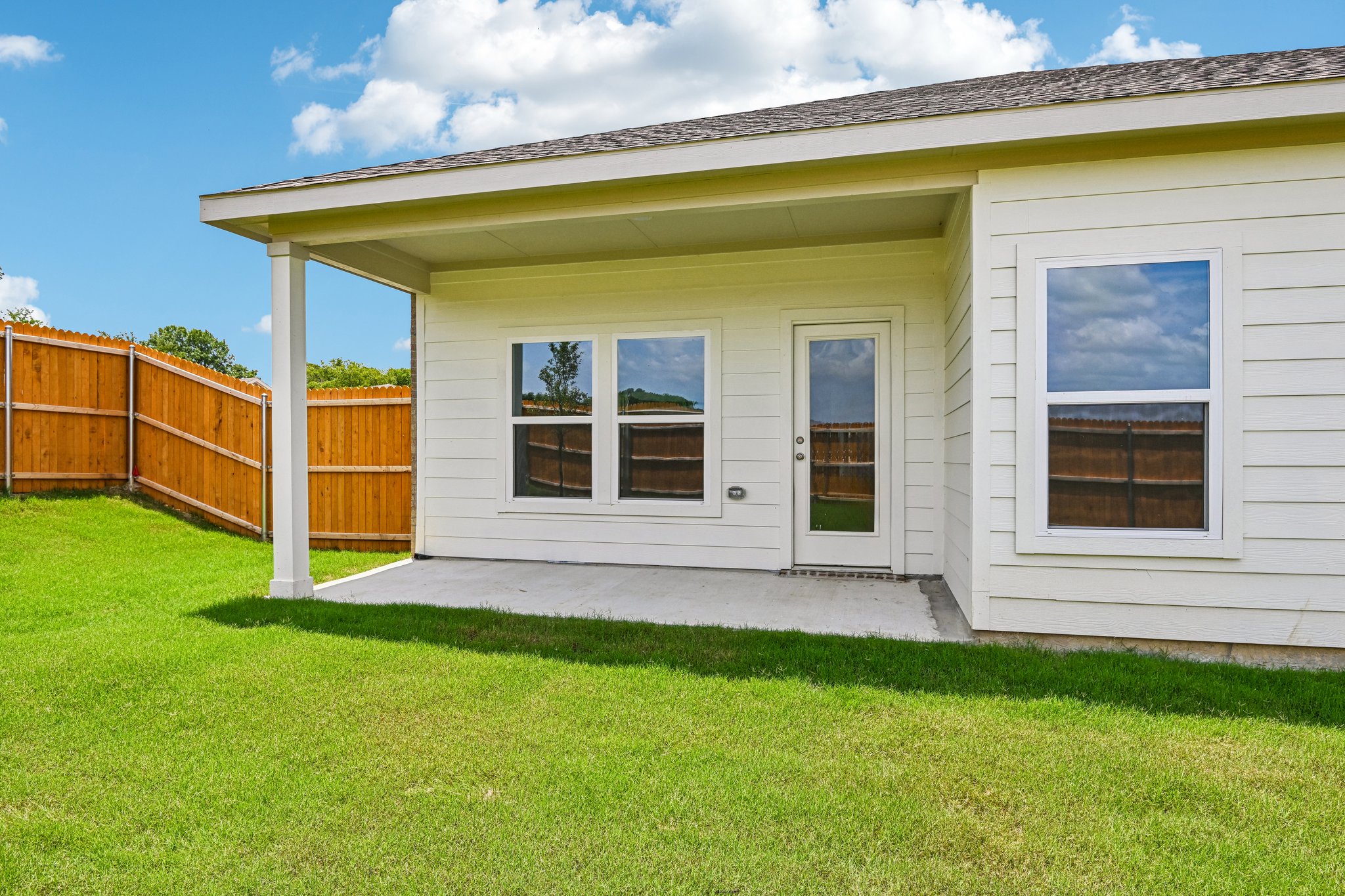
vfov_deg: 64.5
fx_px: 710
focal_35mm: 19
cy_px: 448
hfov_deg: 86.9
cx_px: 672
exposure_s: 1/800
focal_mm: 19
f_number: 8
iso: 400
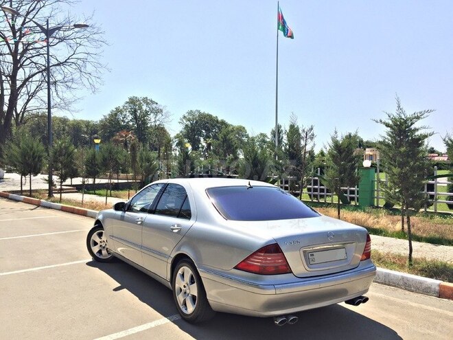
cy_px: 170
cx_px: 226
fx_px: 380
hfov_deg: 61.7
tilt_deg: -0.2
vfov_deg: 48.2
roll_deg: -0.7
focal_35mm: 29
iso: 32
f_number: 2.2
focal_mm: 4.15
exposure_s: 1/1412
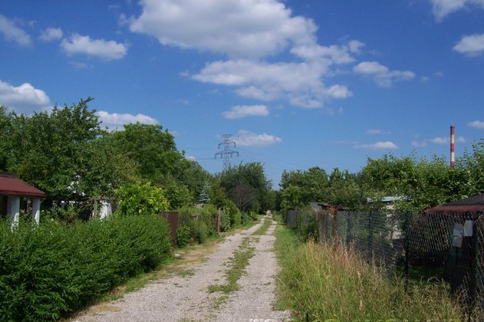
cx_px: 240
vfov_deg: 35.0
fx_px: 511
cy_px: 182
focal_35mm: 38
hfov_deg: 50.7
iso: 80
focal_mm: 6
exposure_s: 1/898
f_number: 4.8
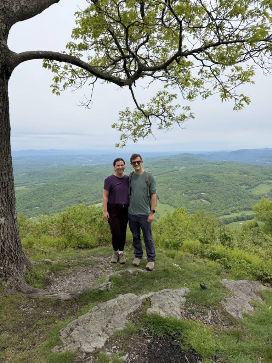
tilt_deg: -8.0
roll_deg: -0.3
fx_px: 251
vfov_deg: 71.6
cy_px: 182
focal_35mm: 24
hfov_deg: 56.8
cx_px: 136
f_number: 1.78
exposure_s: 1/5714
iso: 80
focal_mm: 6.76
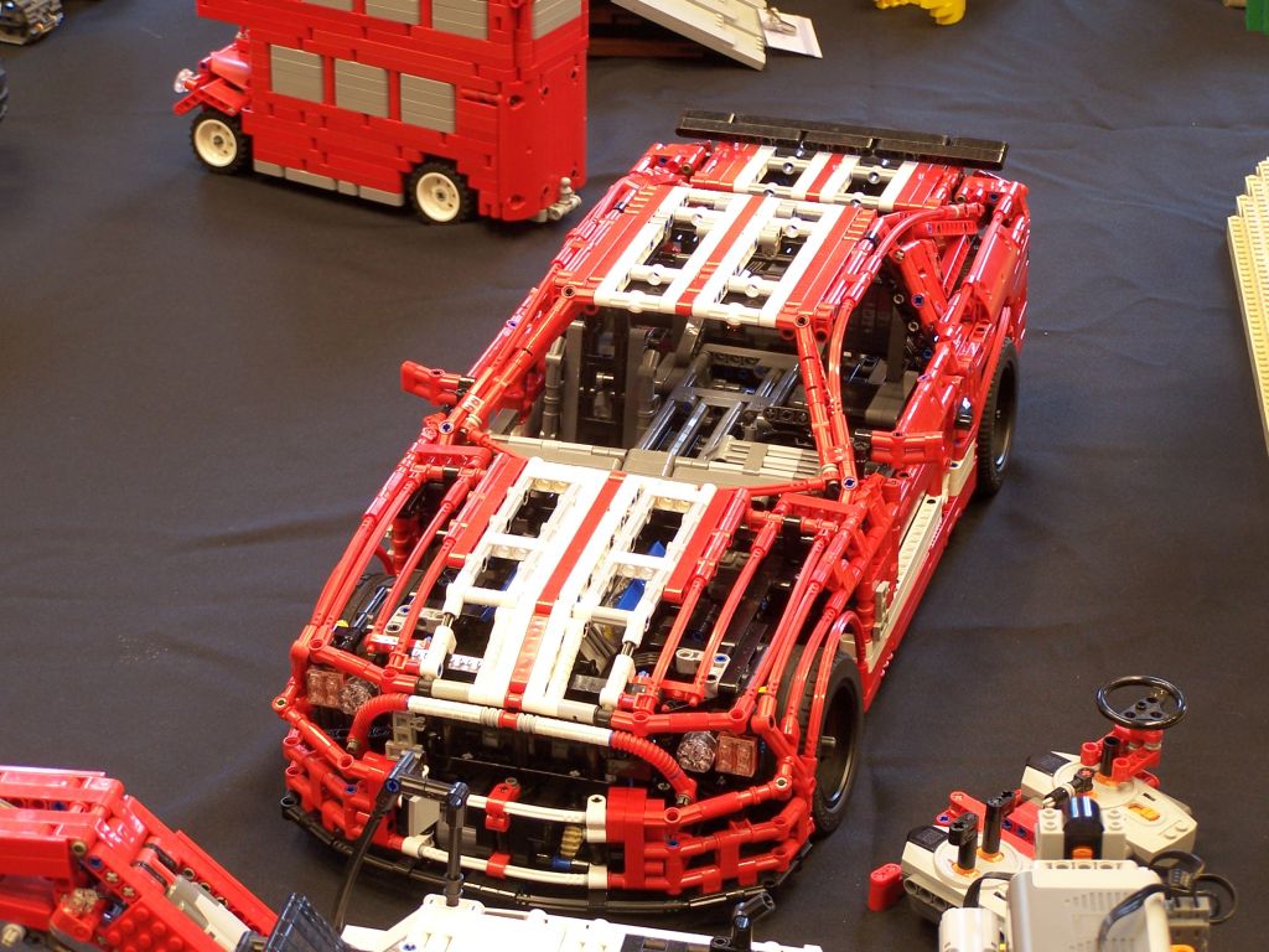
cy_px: 476
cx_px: 634
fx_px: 3446
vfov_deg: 15.7
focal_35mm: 94
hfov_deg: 20.9
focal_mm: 15.6
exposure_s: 1/4
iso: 80
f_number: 3.2
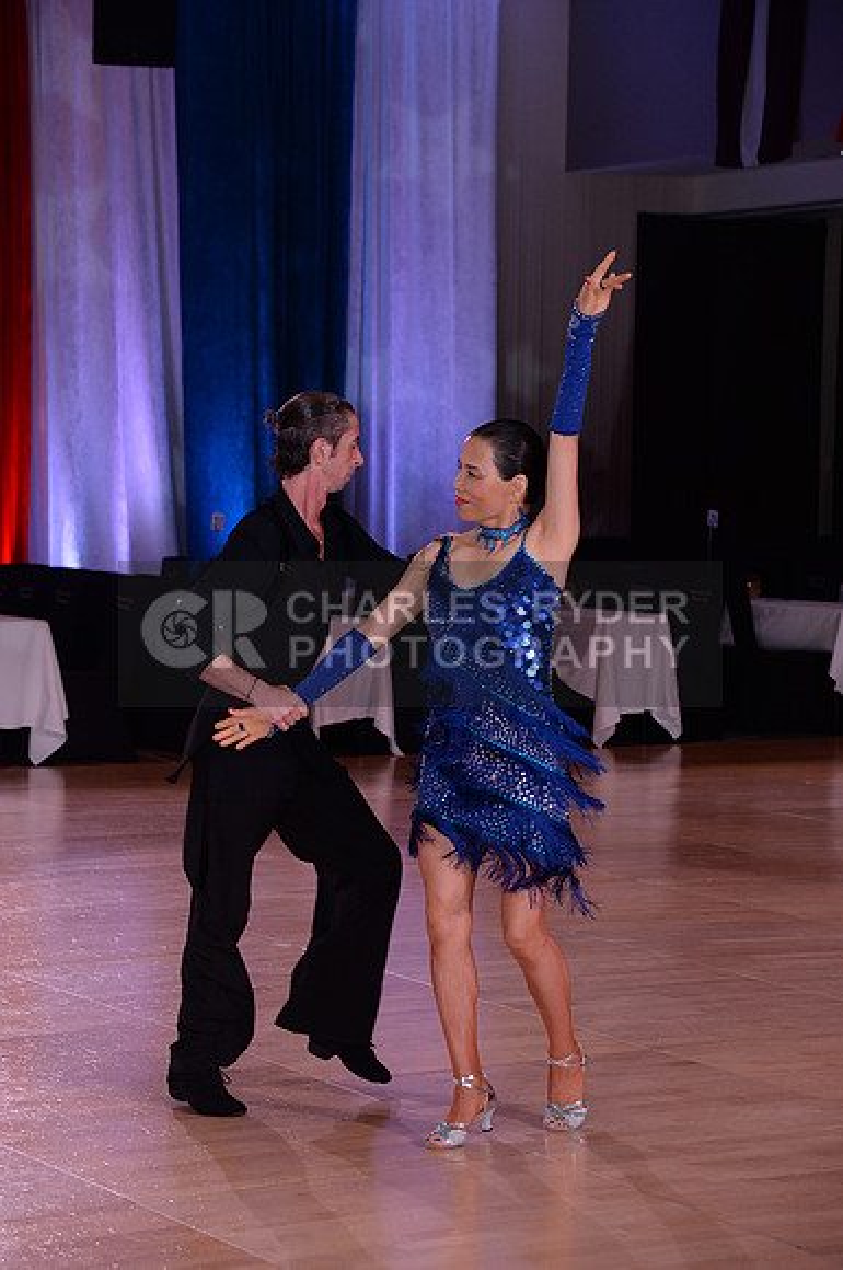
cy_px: 635
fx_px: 3452
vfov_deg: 20.8
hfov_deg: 13.9
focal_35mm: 98
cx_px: 422
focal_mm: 98
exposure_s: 1/250
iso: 1600
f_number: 6.3
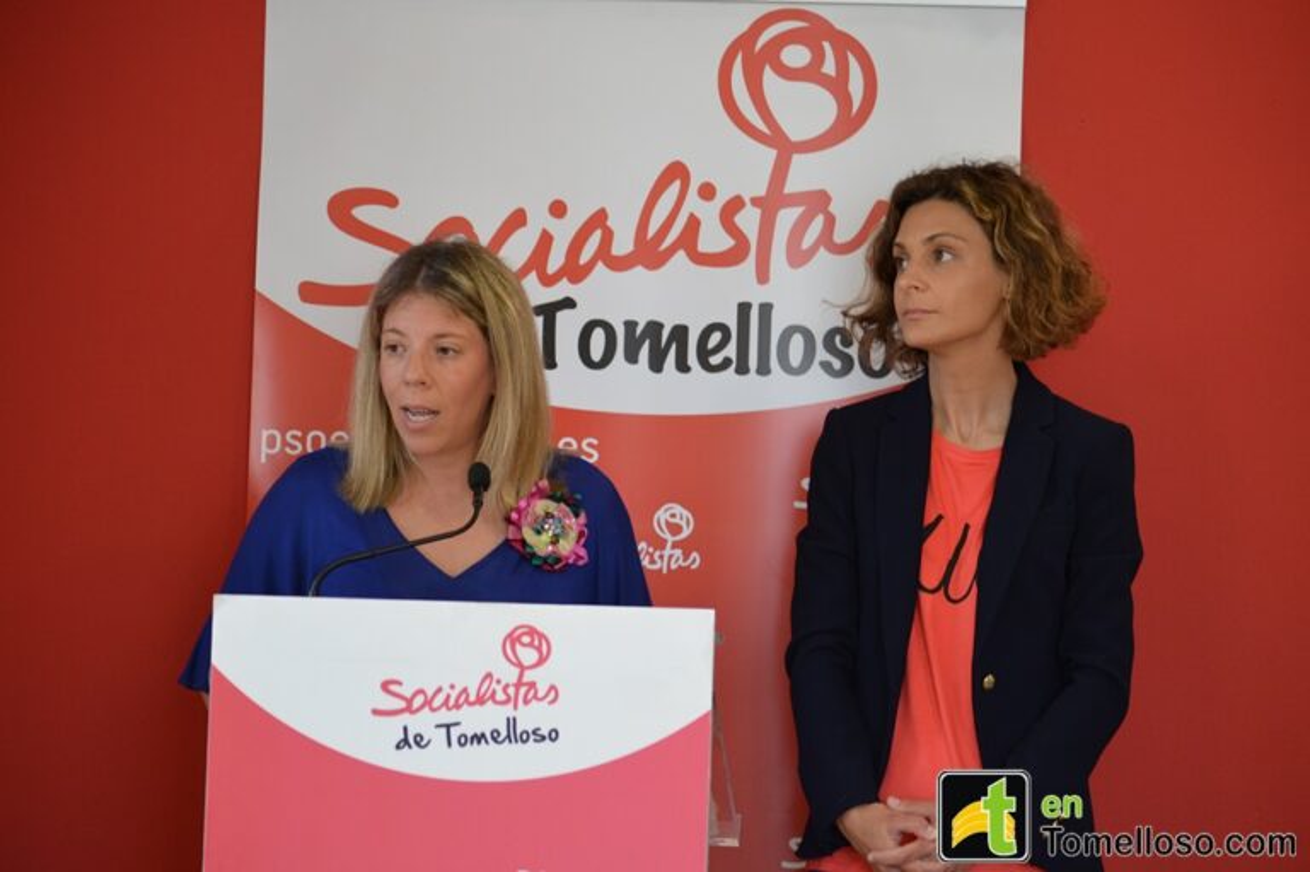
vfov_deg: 12.2
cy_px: 436
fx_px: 4091
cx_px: 655
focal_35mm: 112
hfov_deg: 18.2
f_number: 4.2
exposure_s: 1/60
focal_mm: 75
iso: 560
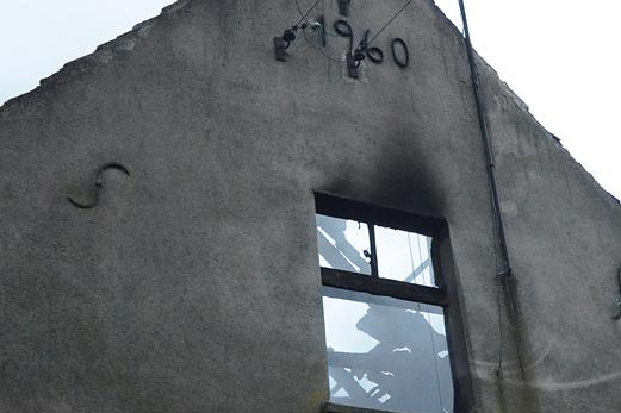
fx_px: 1307
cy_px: 259
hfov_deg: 26.7
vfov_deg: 18.0
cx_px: 374
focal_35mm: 76
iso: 3200
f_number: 7.1
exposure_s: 1/200
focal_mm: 31
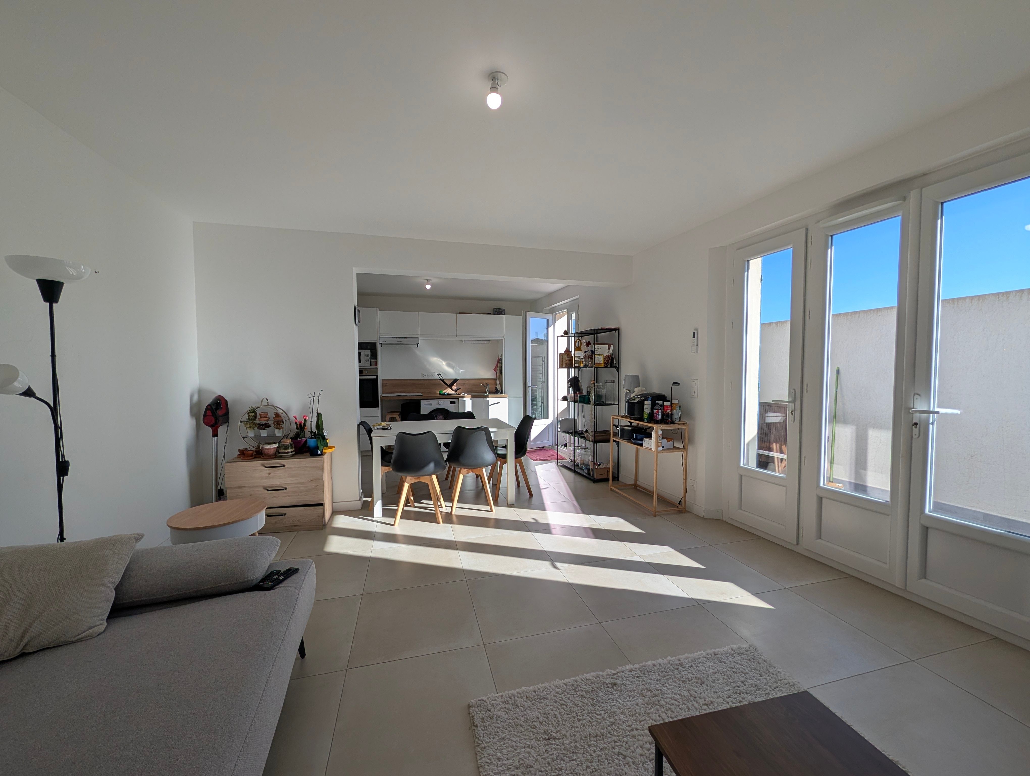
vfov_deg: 94.6
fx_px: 358
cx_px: 515
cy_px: 388
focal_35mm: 12
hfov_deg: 110.5
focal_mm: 2.02
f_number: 1.7
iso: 47
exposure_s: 1/1064
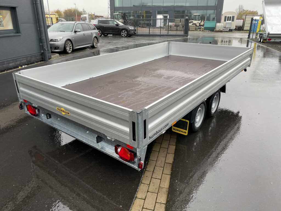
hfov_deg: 67.3
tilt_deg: -23.3
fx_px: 211
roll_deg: -0.5
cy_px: 106
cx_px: 140
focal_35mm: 26
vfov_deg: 53.1
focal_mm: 4.2
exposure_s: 1/121
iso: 100
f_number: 1.6
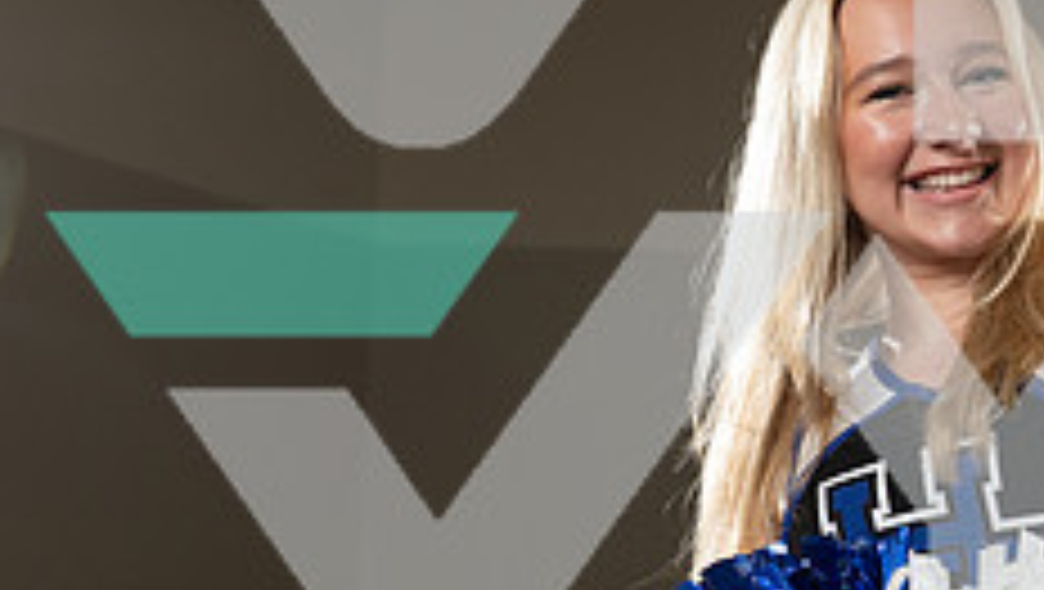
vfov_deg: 13.6
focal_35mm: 89
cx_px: 1192
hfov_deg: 22.4
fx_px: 2466
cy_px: 453
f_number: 5.6
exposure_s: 1/250
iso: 500
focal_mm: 34
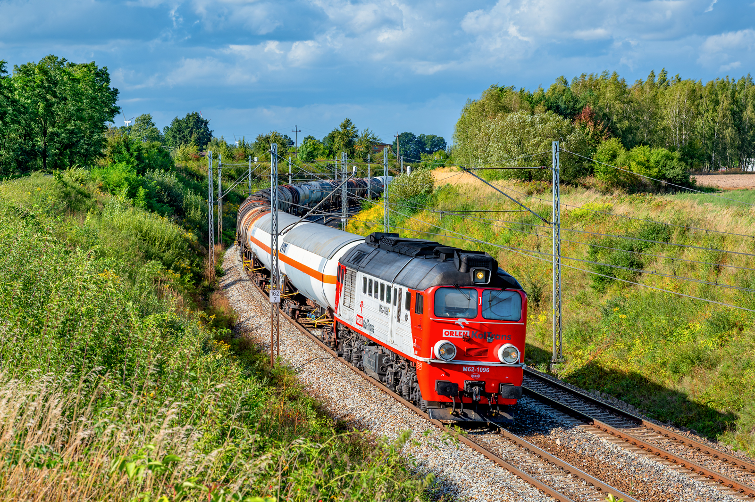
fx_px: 1530
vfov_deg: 18.7
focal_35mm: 73
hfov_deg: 27.7
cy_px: 251
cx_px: 378
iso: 200
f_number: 8
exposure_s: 1/400
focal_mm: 73
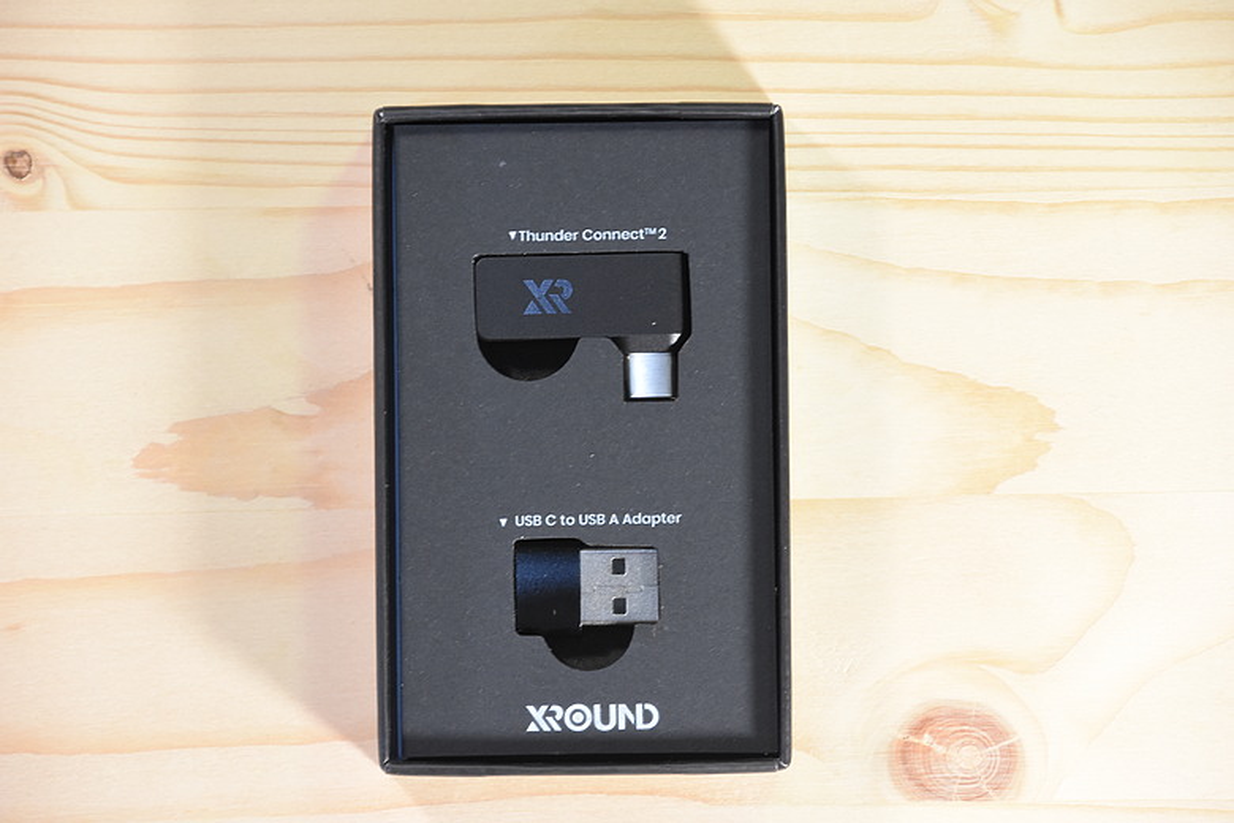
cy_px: 412
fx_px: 6941
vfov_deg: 6.8
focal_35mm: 202
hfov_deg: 10.2
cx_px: 617
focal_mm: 135
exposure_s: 1/80
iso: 1600
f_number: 6
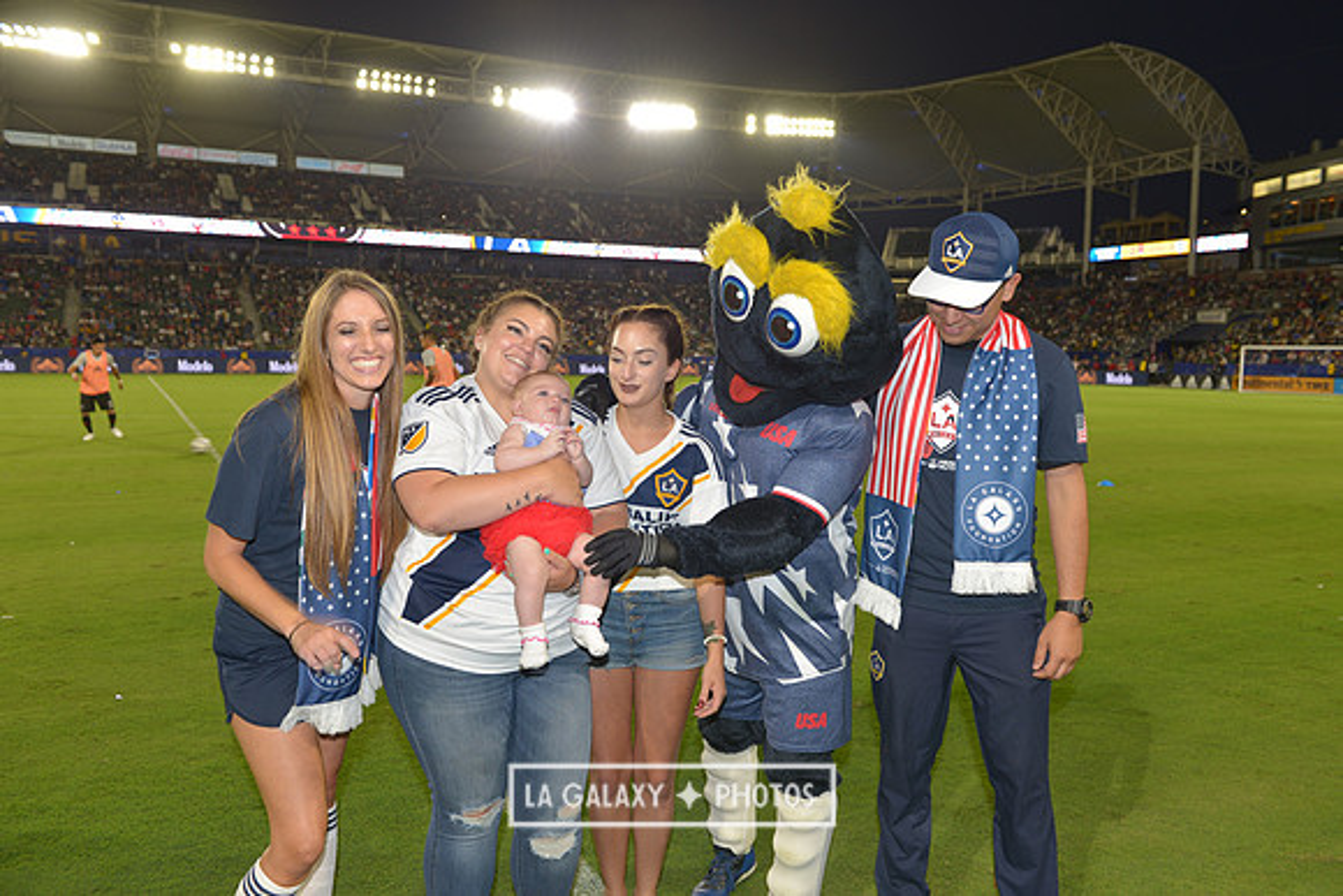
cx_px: 672
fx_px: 1082
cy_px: 448
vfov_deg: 45.0
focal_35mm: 29
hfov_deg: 63.6
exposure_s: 1/60
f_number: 5
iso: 200
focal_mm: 29
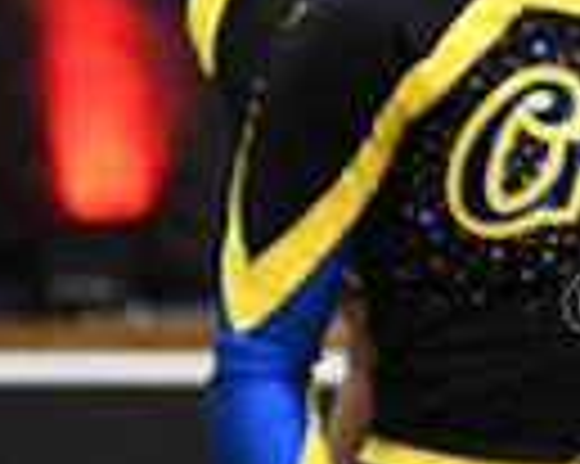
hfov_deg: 1.5
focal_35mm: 1271
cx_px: 1214
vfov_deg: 1.2
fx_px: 21801
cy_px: -151
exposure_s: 1/800
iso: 5000
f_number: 2.8
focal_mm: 200
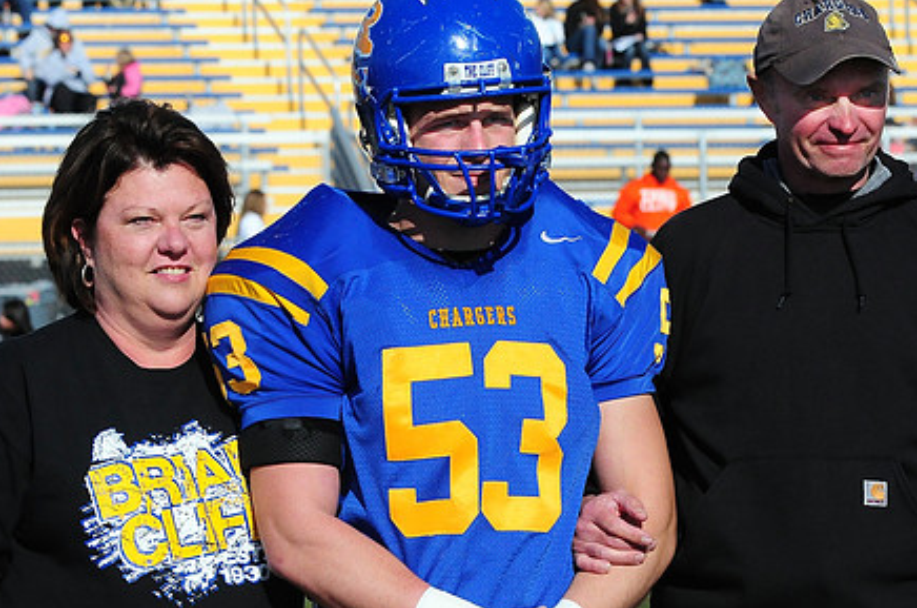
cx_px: 494
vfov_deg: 7.2
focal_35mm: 190
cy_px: 346
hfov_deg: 10.9
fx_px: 4822
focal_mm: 95
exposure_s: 1/3200
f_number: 7.1
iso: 1000
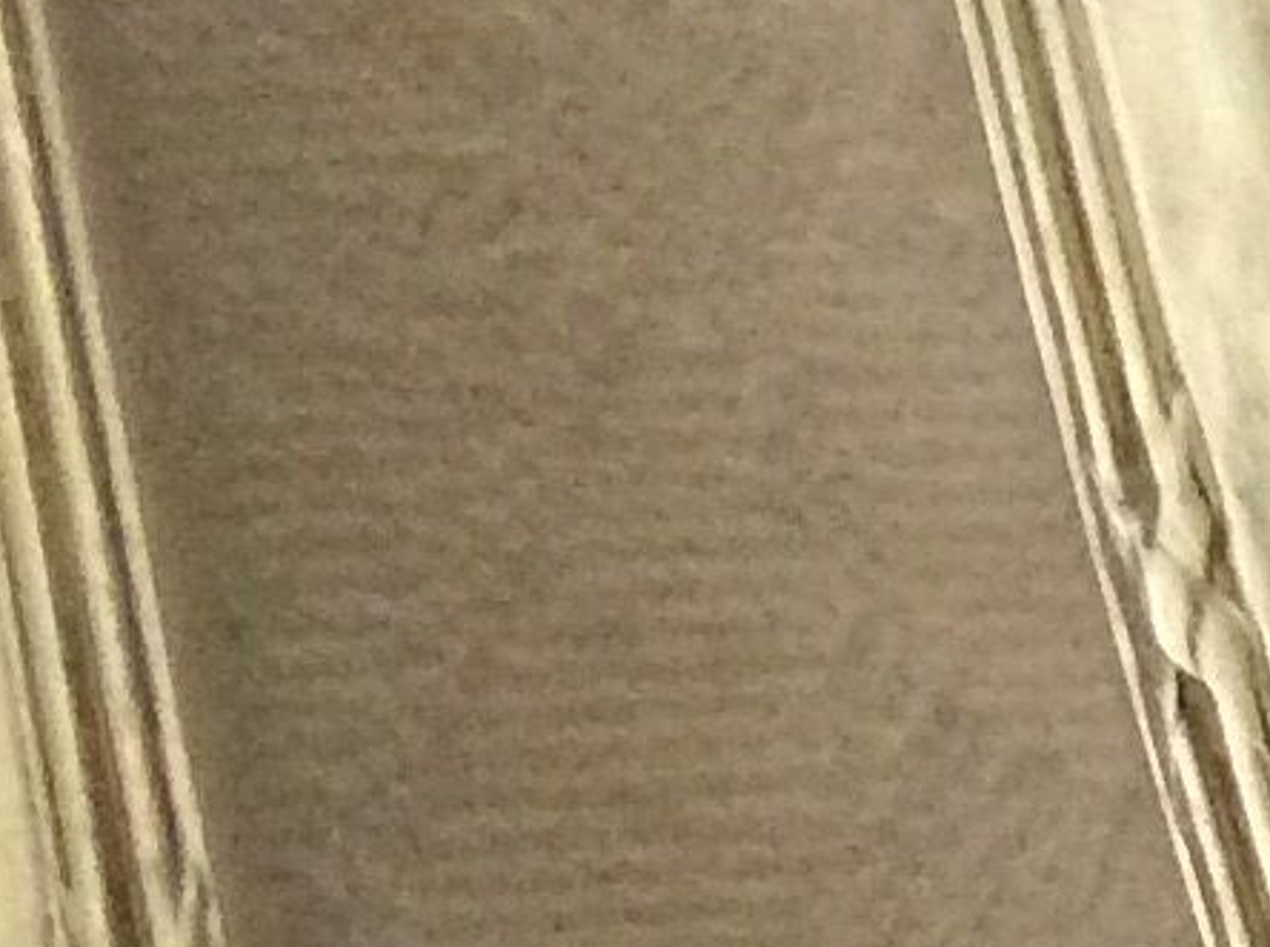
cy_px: 690
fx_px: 6846
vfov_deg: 7.9
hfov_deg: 9.1
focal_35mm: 187
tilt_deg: -72.0
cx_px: 3392
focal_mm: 3.3
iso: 320
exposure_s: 1/25
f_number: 2.4
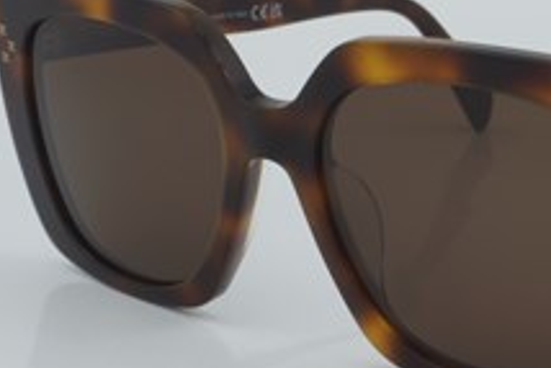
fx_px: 2144
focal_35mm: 140
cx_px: 492
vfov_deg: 9.8
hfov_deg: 14.5
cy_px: 172
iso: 100
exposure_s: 1/3
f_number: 32
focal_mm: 50
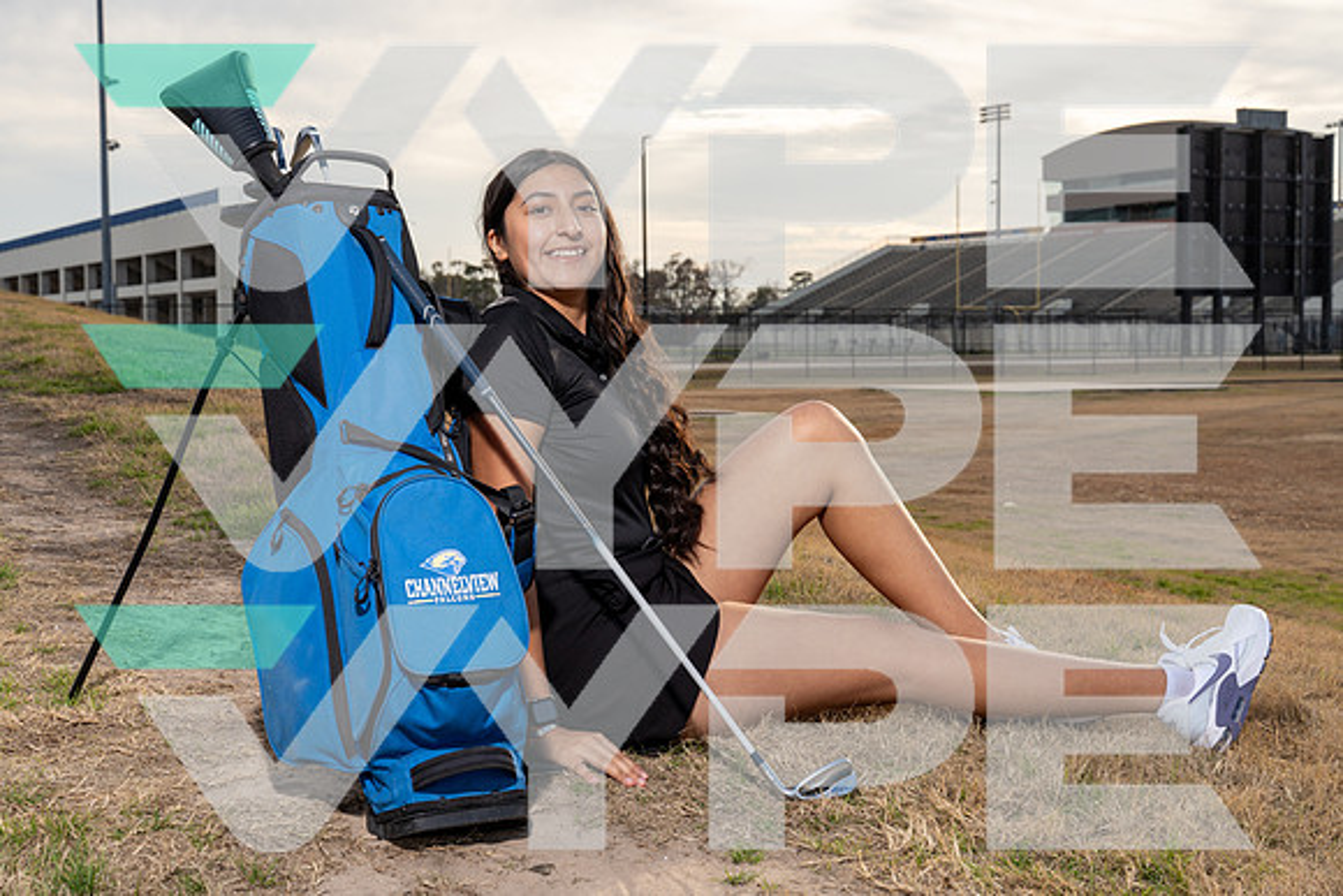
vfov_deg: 27.0
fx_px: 1866
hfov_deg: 39.6
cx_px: 672
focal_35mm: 50
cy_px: 448
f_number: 8
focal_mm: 50
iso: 160
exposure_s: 1/250
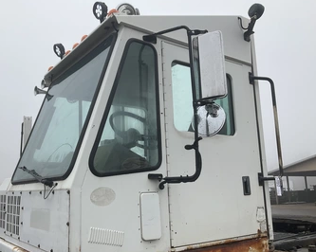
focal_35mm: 34
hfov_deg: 52.5
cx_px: 128
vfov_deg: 43.3
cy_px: 137
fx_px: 318
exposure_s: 1/749
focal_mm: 3
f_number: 1.8
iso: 25
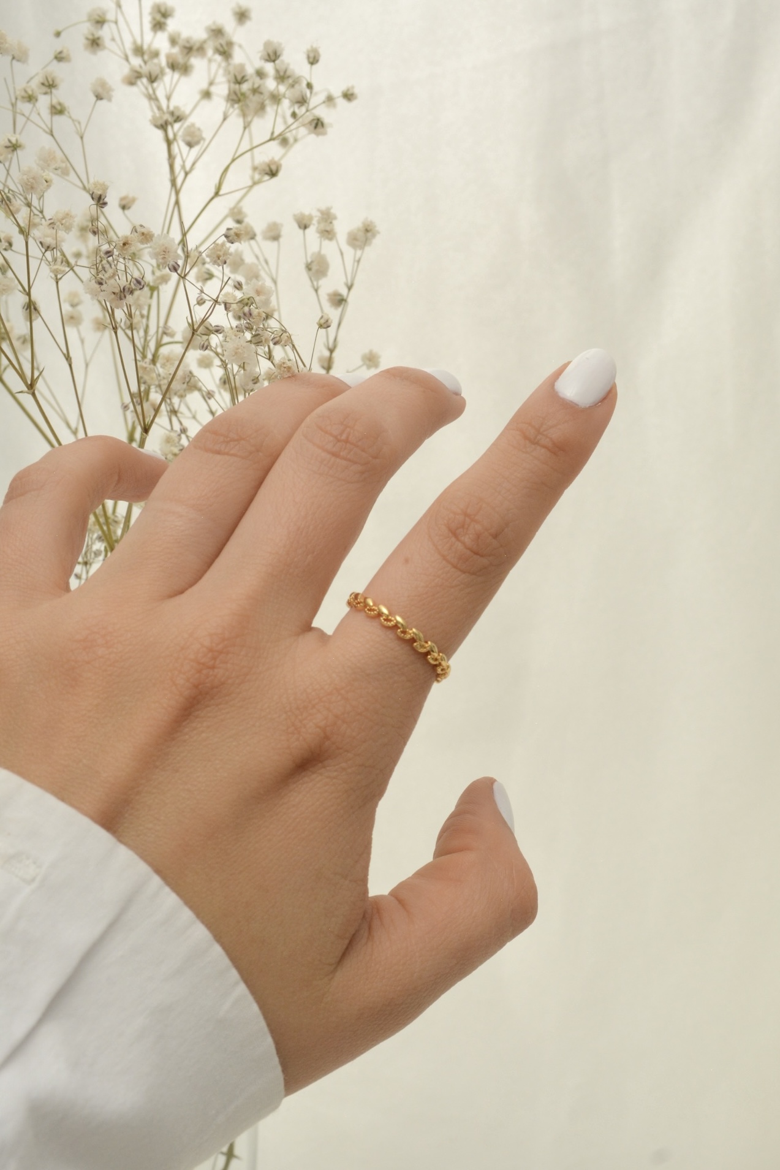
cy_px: 585
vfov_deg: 43.6
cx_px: 390
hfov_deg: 29.9
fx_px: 1462
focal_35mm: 45
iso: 500
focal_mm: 30
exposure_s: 1/640
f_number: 13
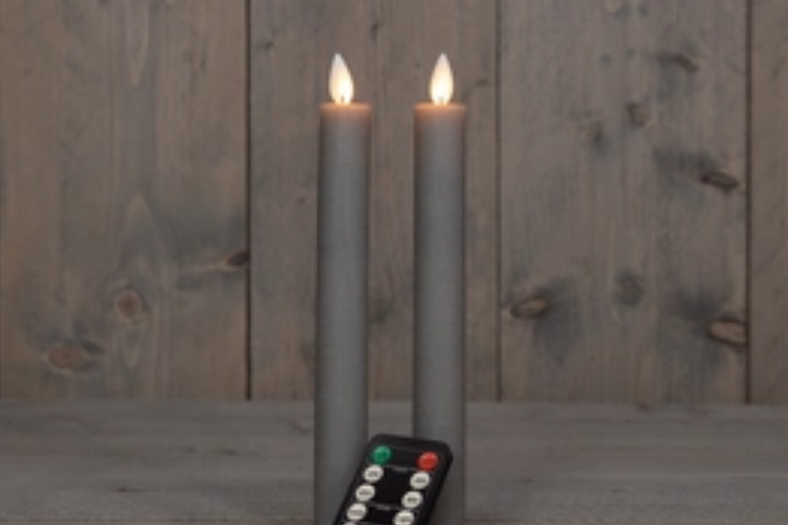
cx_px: 377
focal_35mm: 69
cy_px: 284
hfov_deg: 29.2
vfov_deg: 19.7
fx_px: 1510
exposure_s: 1/30
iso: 320
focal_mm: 40
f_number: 7.1
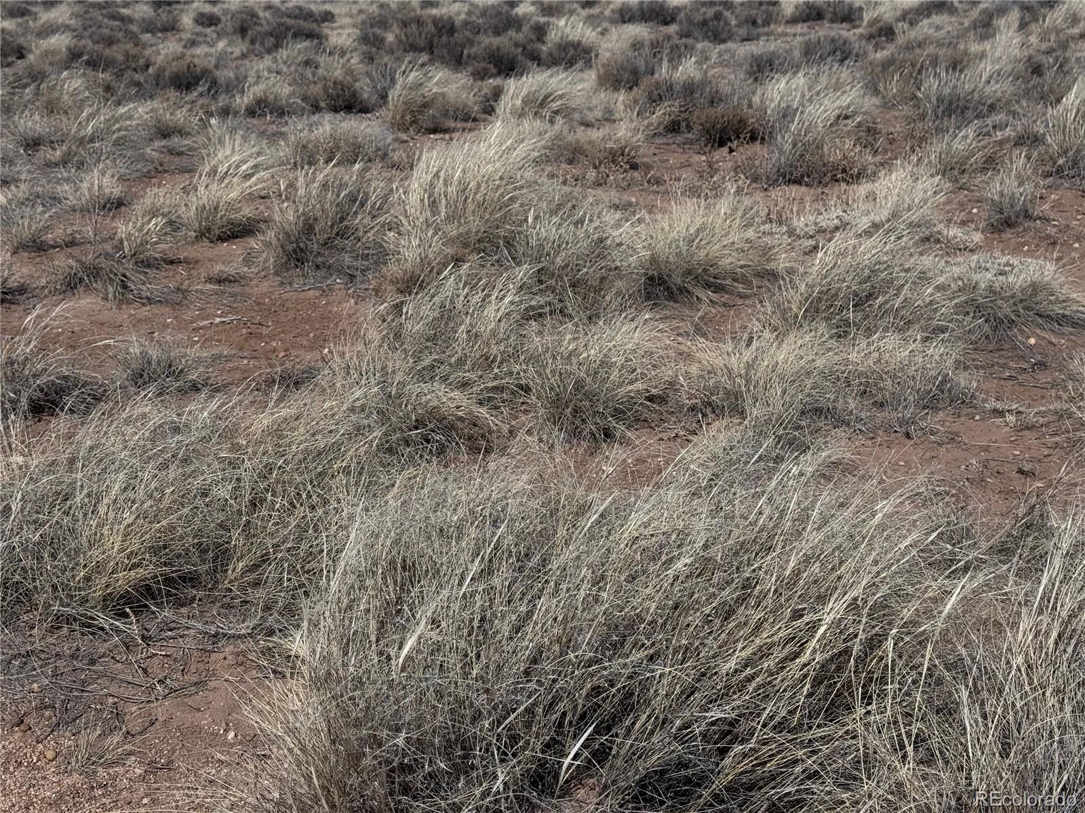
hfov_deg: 39.7
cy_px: 406
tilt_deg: -16.8
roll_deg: +1.4
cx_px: 542
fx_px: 1505
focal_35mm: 48
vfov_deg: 30.3
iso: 64
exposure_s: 1/10526
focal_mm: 6.76
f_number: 1.78
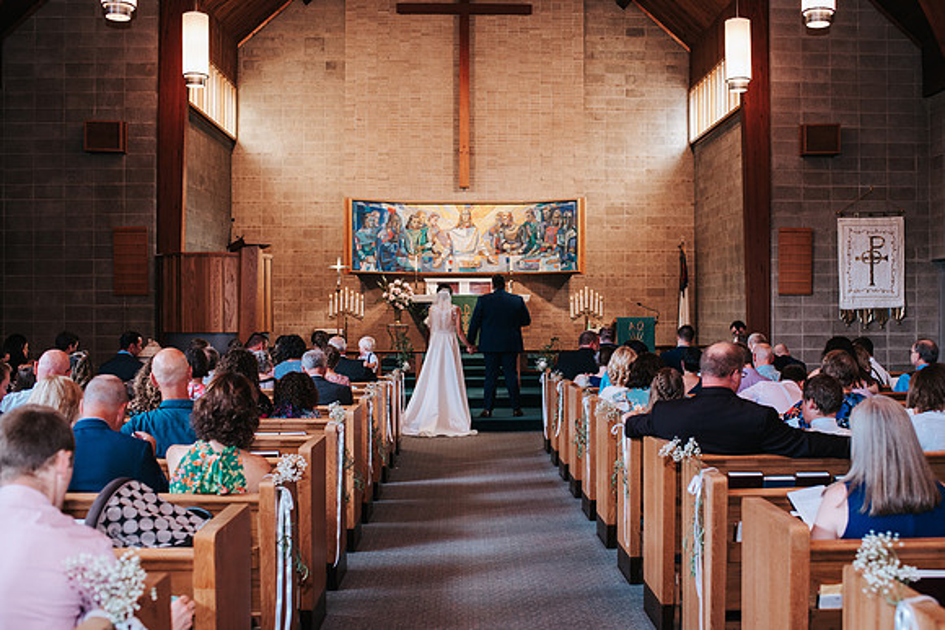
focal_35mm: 38
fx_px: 990
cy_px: 315
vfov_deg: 35.3
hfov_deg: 51.0
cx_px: 501
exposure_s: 1/125
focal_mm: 35
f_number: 3.2
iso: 800
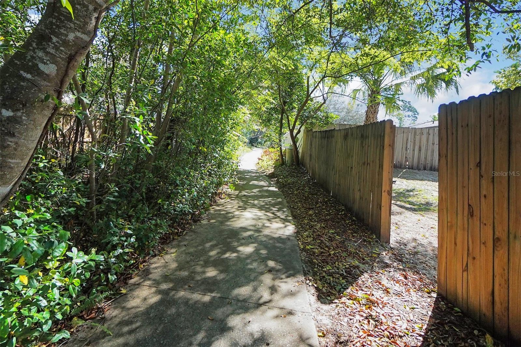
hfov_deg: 100.4
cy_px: 174
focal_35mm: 15
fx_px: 217
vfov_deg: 77.3
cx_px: 260
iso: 1000
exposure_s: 1/1000
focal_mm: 10
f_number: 5
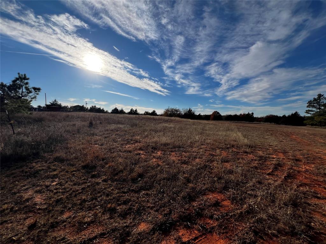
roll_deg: -1.1
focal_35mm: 13
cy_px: 122
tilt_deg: -1.7
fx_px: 122
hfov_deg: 106.2
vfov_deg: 89.9
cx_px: 163
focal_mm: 1.57
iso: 32
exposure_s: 1/3215
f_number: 1.8
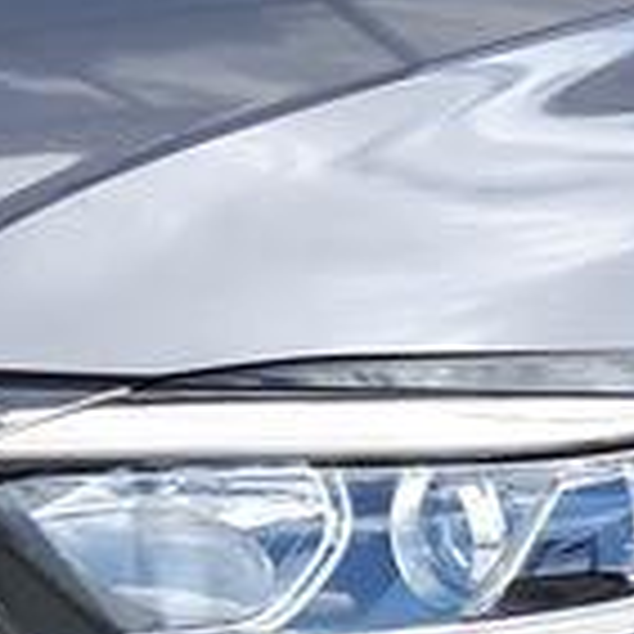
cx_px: 1196
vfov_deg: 7.0
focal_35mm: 249
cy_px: 562
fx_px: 5160
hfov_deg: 6.8
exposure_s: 1/319
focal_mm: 3.7
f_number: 1.9
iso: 40
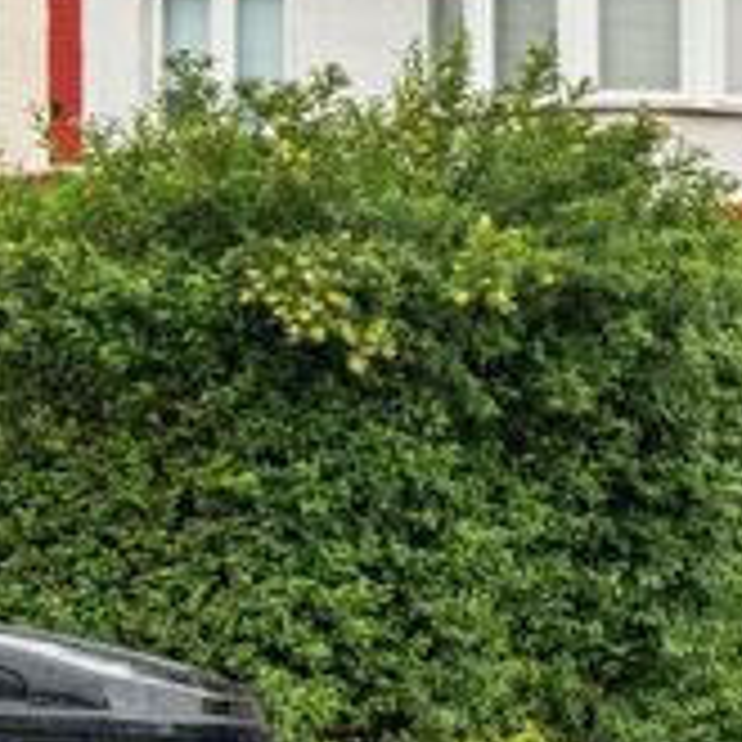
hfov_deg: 12.2
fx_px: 3153
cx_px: 1381
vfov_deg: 13.4
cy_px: 189
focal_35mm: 130
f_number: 8
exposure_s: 1/100
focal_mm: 24
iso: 400
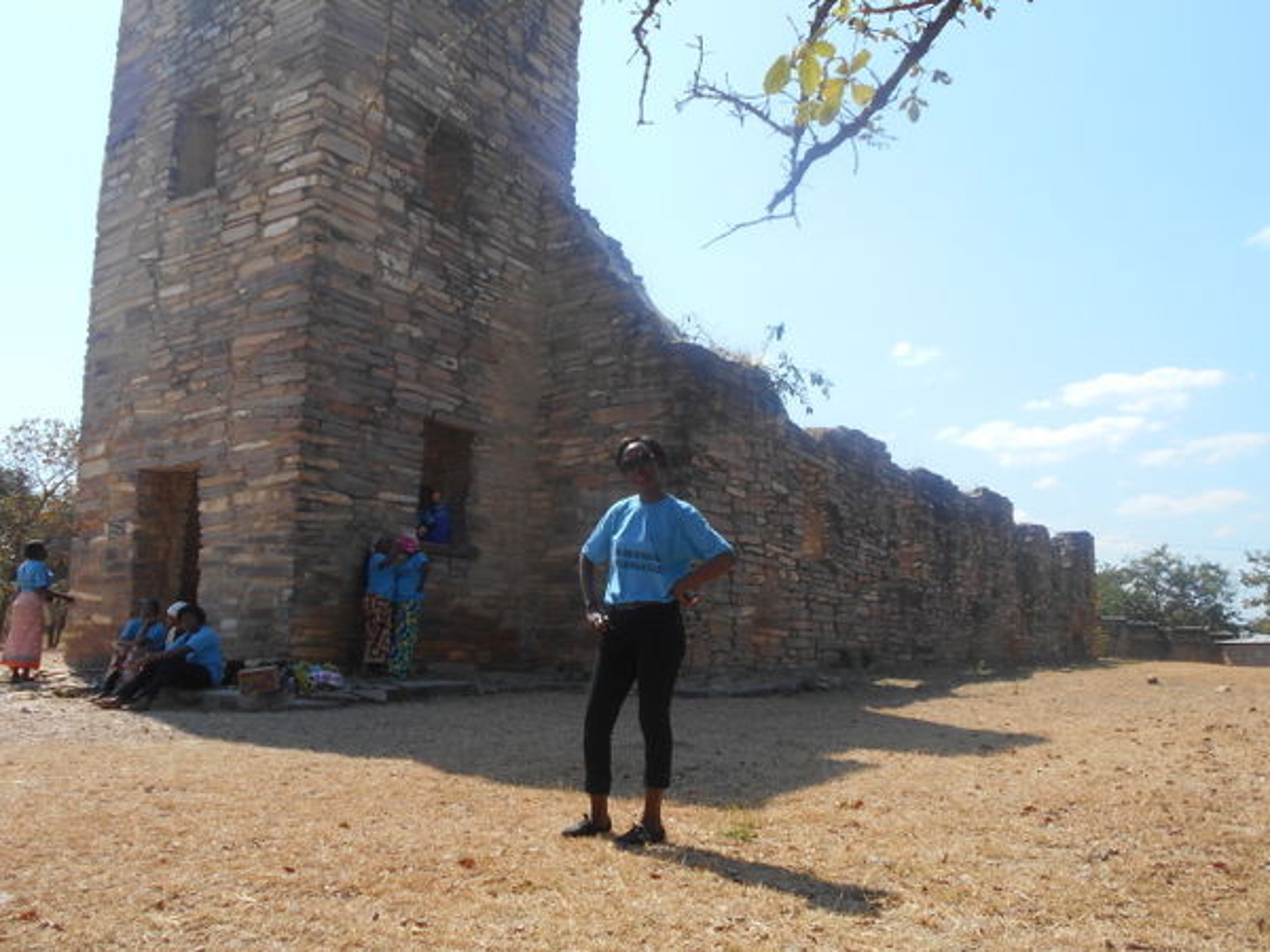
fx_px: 1101
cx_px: 635
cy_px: 476
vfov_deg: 46.8
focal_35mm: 30
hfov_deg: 60.0
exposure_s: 1/800
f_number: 3.4
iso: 80
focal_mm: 5.1
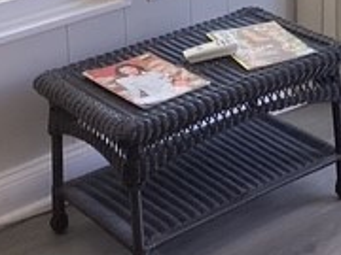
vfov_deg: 12.8
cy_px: -117
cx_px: 313
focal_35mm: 110
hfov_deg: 17.6
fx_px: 1084
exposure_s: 1/100
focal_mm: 3.3
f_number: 2.4
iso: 100
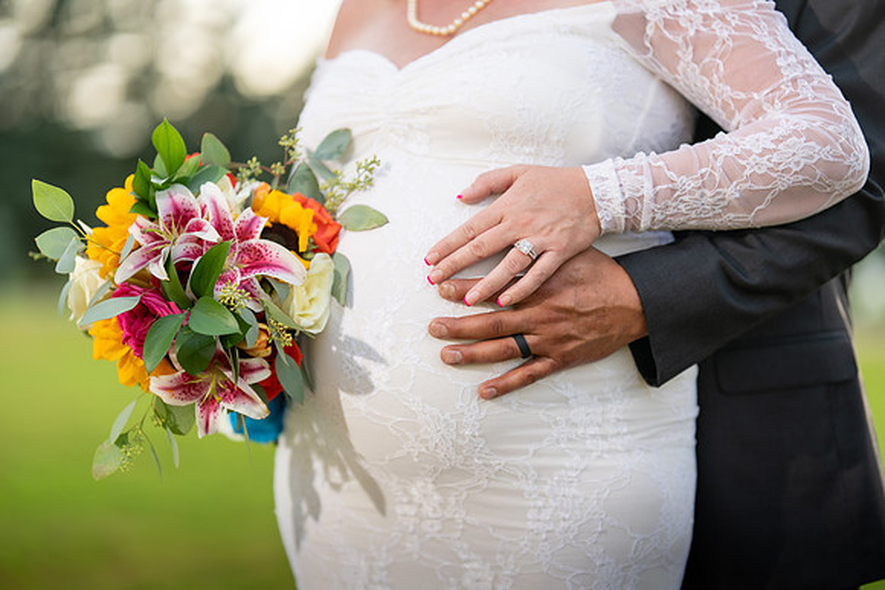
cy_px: 295
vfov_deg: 16.1
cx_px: 442
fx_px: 2090
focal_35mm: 85
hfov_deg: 23.9
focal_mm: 85
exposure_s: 1/800
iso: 100
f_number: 1.4
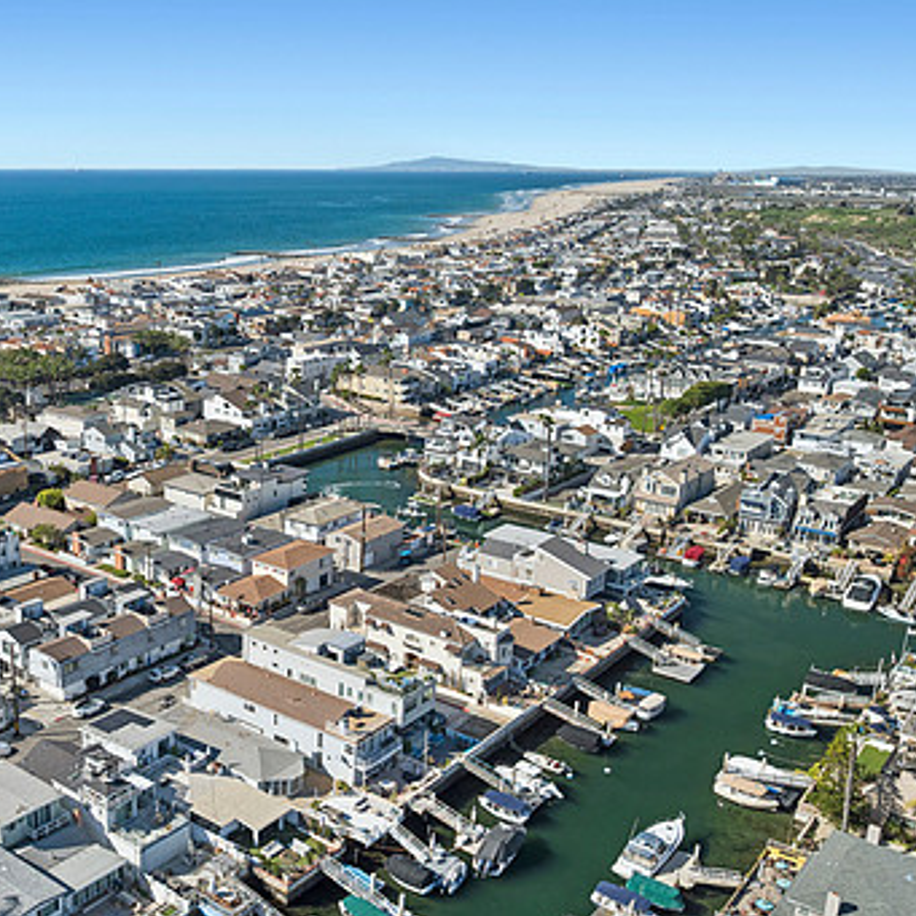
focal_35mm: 36
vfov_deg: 46.0
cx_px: 220
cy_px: 497
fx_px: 1078
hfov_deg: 44.4
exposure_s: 1/100
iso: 100
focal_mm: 12.3
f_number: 2.8
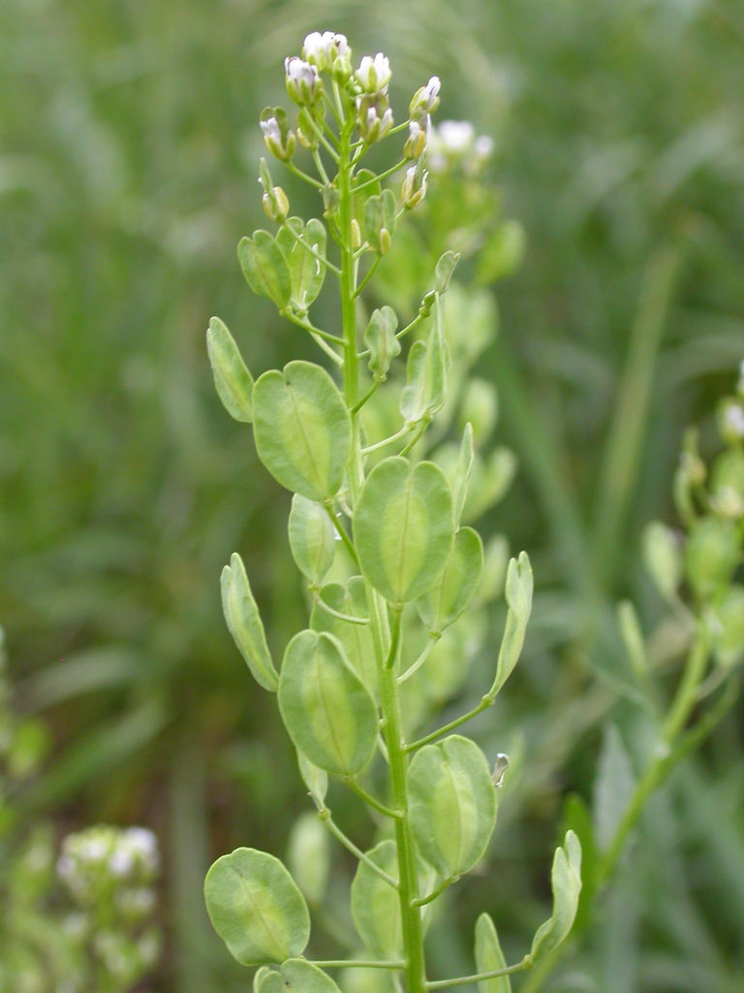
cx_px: 372
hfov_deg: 18.9
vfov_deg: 25.0
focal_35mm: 78
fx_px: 2235
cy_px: 496
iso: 100
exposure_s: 1/67.5
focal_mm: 16.2
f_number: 4
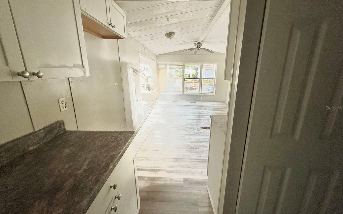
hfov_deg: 101.5
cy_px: 108
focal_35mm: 15
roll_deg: -0.3
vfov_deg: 74.8
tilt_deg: -14.2
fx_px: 140
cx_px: 173
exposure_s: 1/60
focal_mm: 2.22
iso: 400
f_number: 2.2
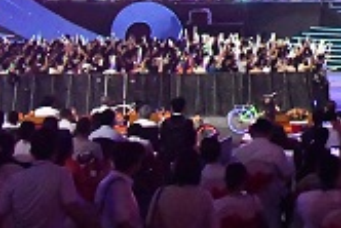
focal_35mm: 130
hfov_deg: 14.7
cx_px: 499
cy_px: -146
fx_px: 1232
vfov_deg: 10.1
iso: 12800
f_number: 14
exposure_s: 1/200
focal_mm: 24
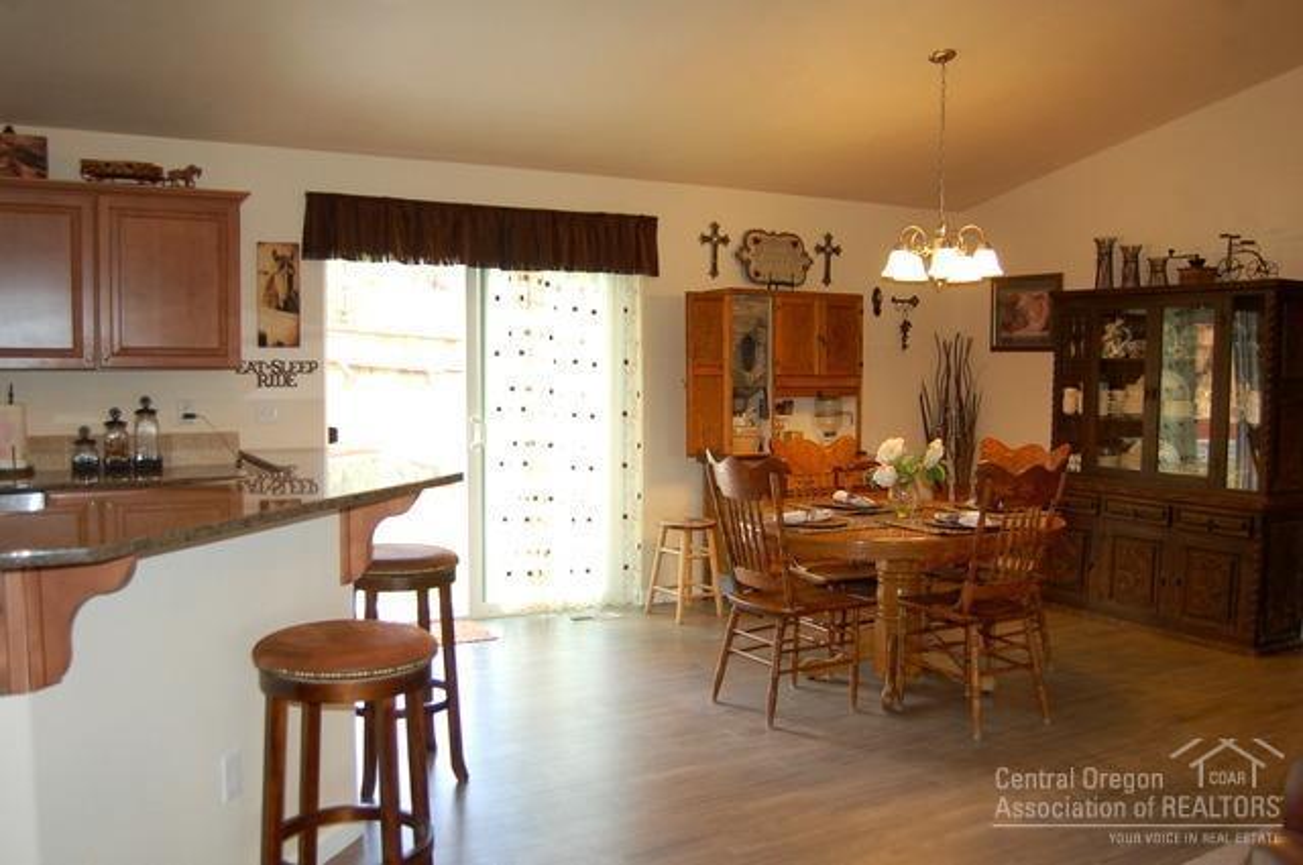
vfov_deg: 43.5
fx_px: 1084
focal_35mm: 30
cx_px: 652
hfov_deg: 62.0
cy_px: 432
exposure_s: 1/60
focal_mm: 20
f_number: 3.8
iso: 400
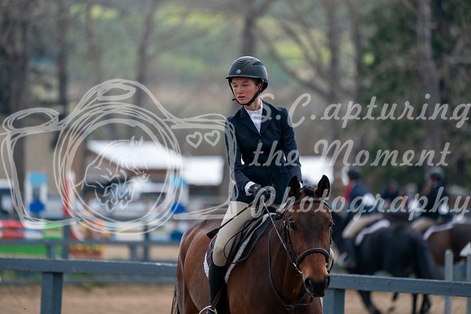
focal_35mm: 400
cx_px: 236
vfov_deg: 3.4
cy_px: 157
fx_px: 5234
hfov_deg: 5.2
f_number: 5.6
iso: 250
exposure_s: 1/500
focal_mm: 400
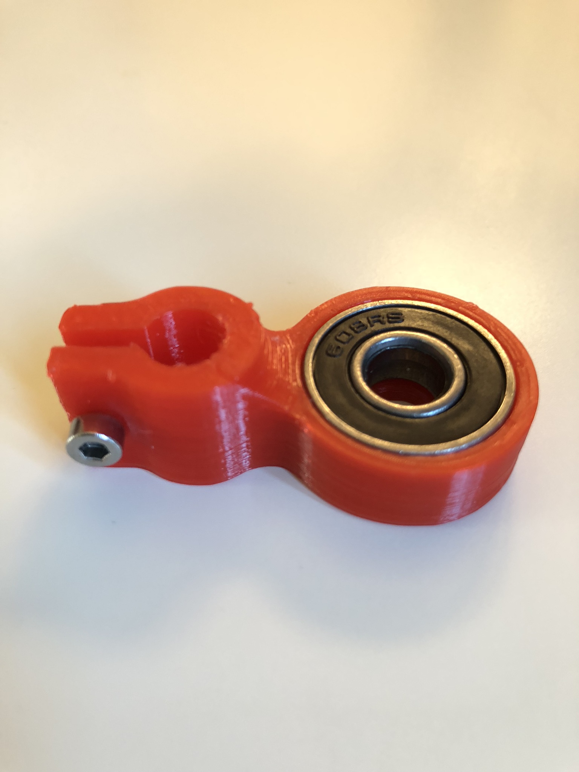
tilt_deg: -48.6
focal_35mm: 29
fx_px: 647
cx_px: 290
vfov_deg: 61.7
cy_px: 386
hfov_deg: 48.2
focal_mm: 3.99
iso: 80
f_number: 1.8
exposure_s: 1/17
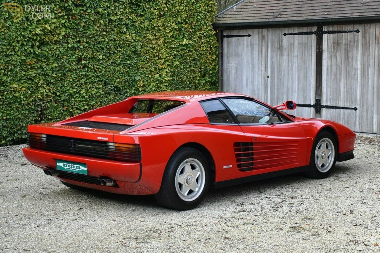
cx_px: 190
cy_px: 126
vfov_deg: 23.8
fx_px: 602
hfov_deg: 35.1
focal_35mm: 57
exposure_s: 1/200
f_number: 4.2
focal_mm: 38
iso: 800
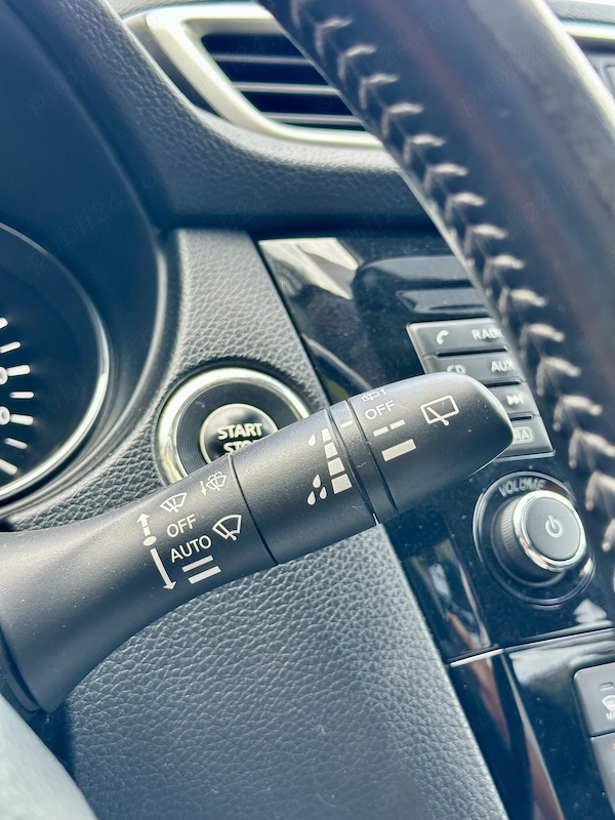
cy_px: 410
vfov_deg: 39.7
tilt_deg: -7.1
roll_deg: -1.7
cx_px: 308
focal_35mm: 48
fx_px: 1137
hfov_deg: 30.3
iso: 80
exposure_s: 1/93
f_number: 1.78
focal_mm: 6.86
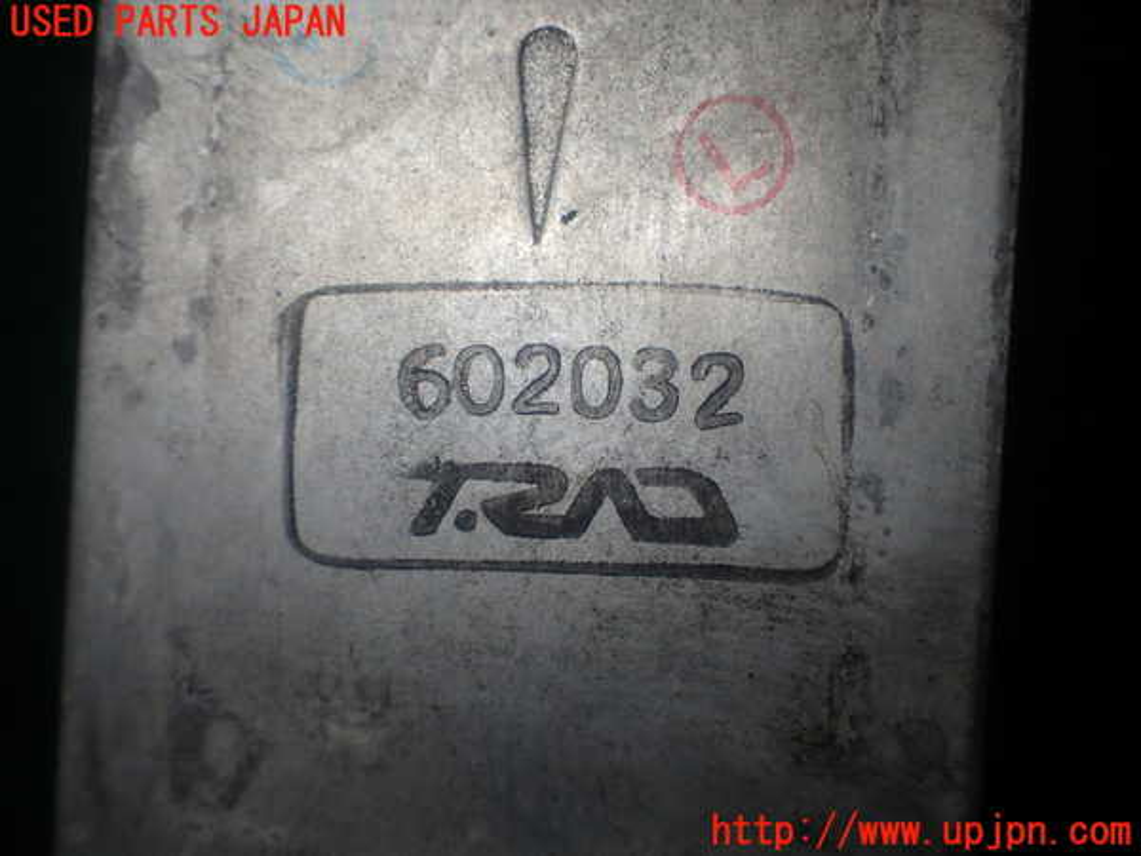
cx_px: 570
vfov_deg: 37.7
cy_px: 428
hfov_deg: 49.0
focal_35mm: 38
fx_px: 1253
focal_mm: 6.83
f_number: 2.7
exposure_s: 1/125
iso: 100
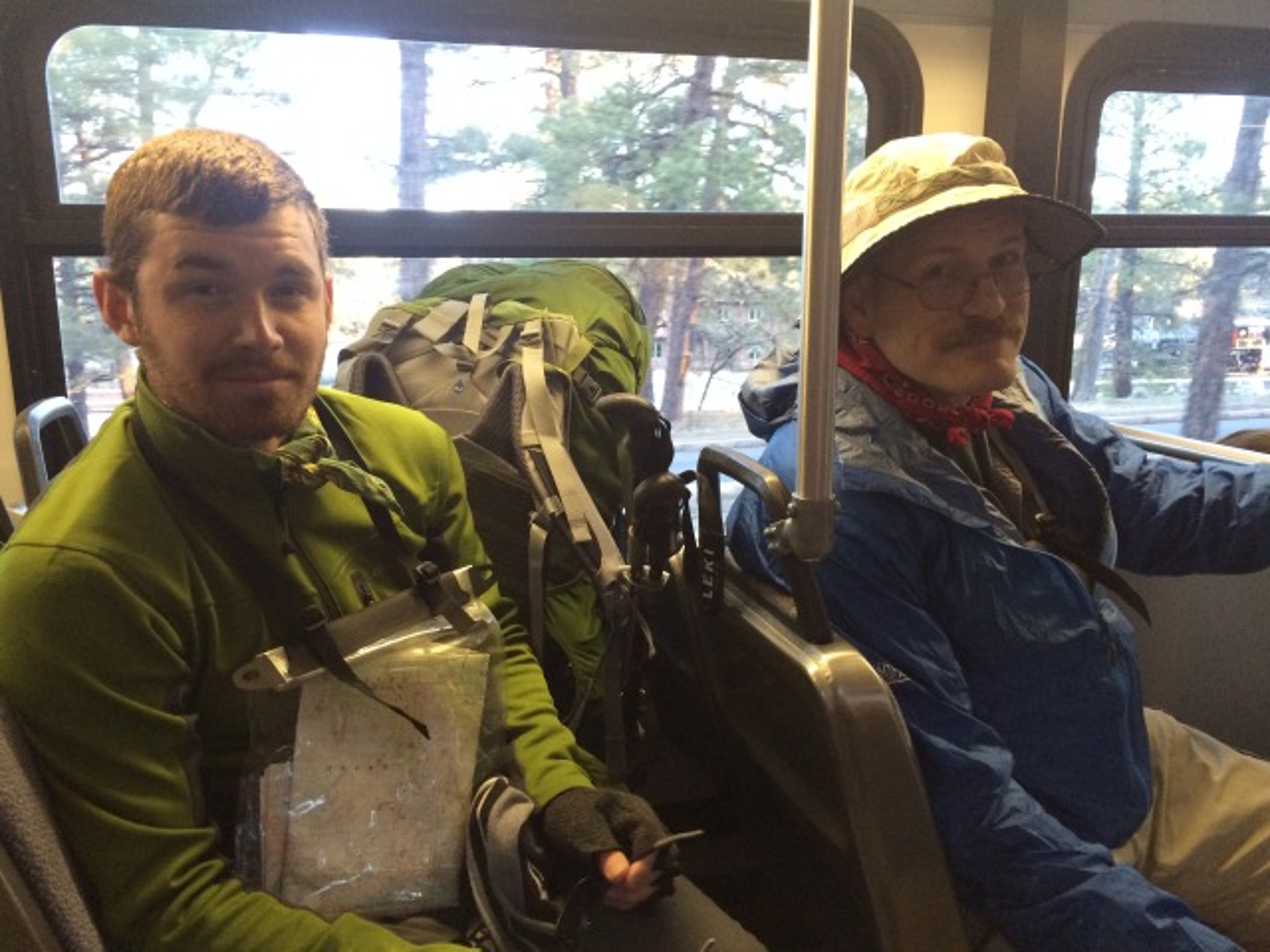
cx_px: 635
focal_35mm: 29
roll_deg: +2.8
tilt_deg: -11.5
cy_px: 476
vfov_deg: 48.2
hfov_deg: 61.7
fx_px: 1064
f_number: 2.2
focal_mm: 4.15
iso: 160
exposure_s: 1/30
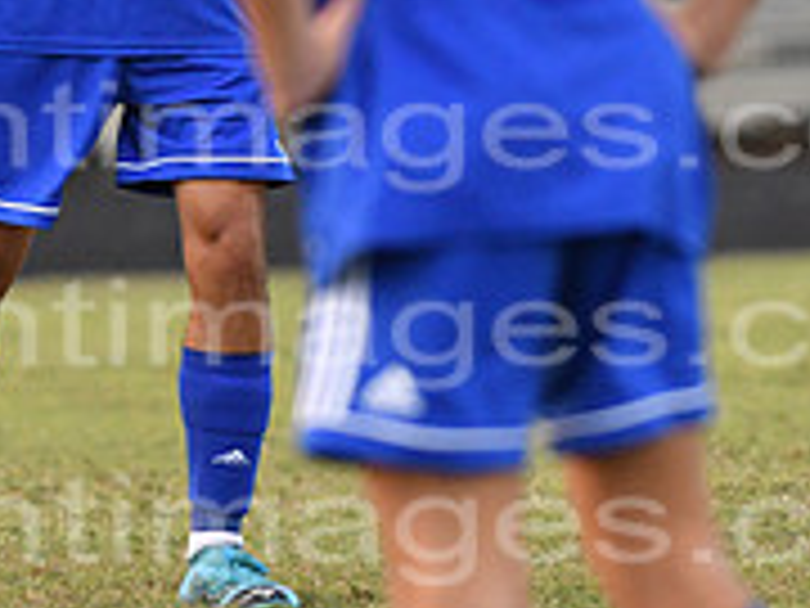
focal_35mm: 1396
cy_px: 38
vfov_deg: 1.1
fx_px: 32666
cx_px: 32
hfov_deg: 1.4
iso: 1600
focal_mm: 300
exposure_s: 1/1000
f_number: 4
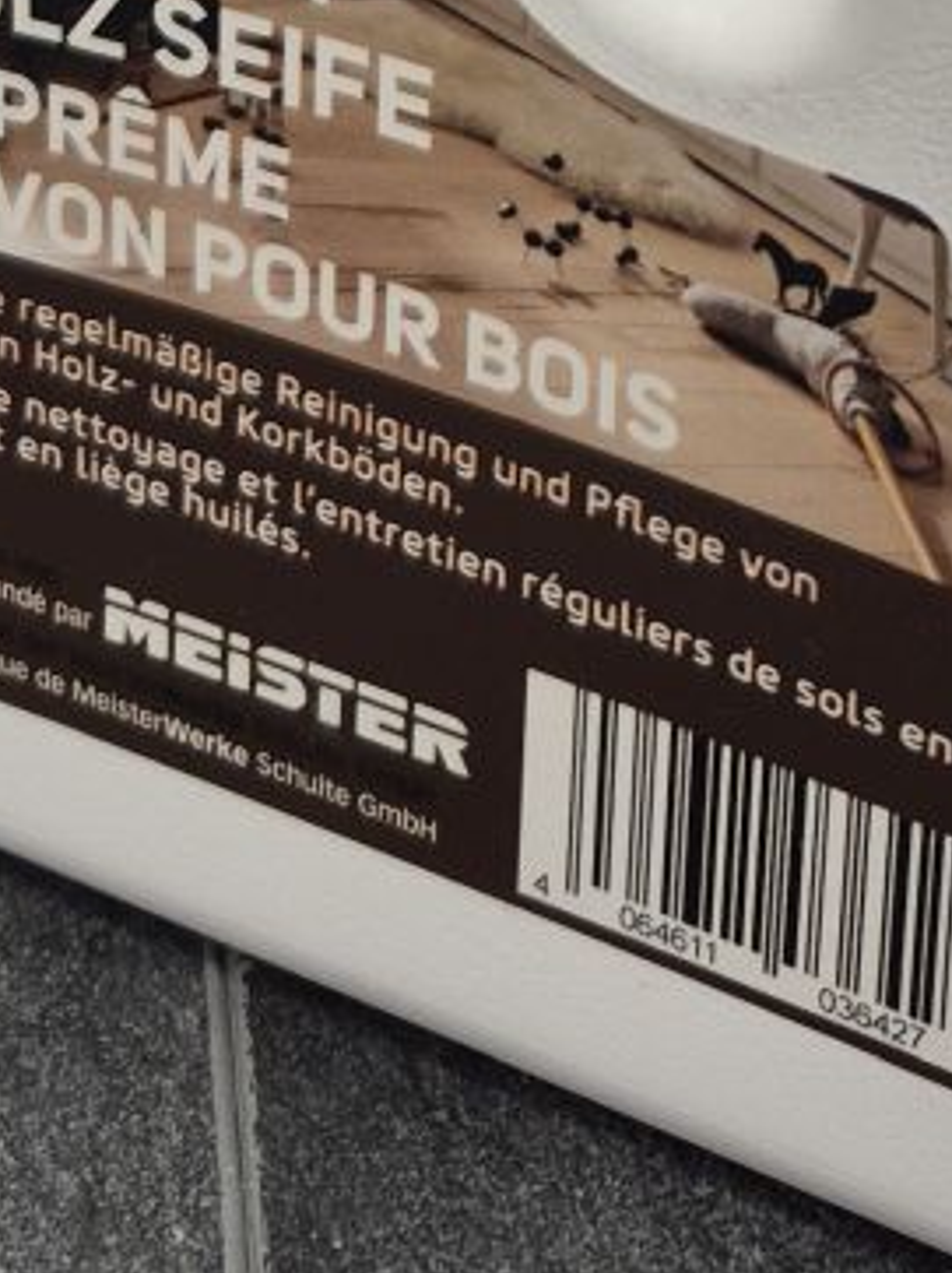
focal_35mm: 89
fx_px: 3267
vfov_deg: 18.7
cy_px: -788
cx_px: 678
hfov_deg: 16.5
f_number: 1.8
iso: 160
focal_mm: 5.4
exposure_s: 1/100
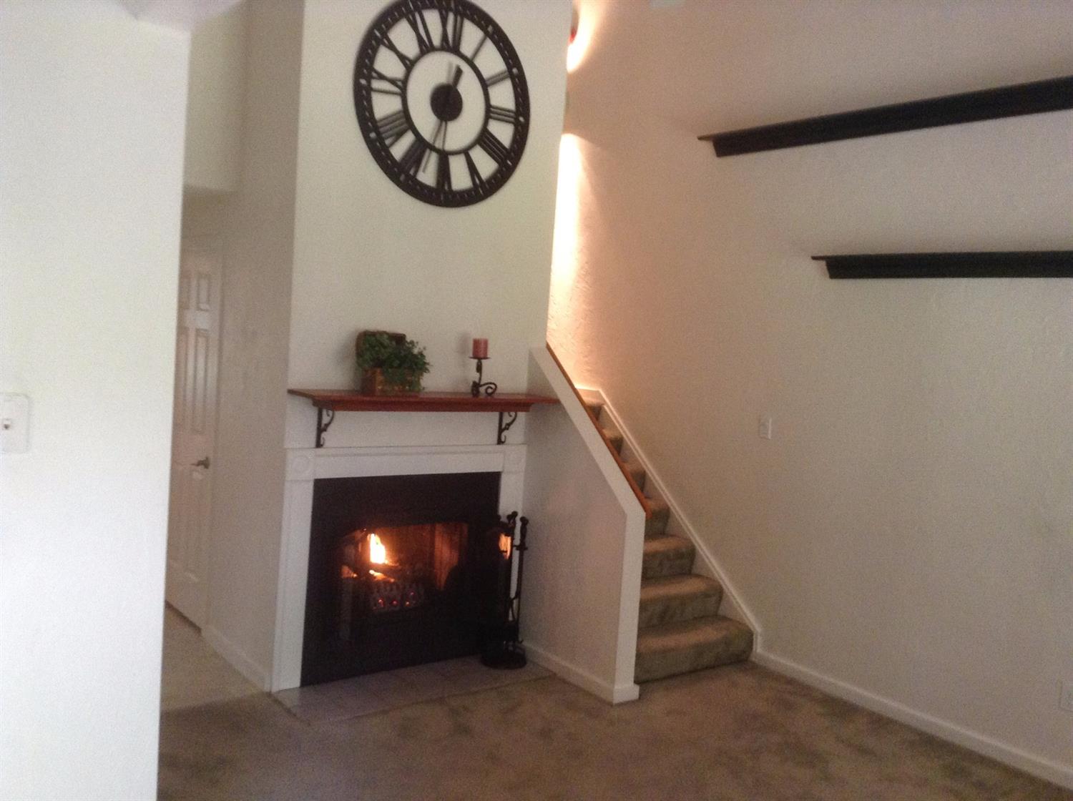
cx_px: 536
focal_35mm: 33
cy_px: 400
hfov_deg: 55.4
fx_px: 1021
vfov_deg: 42.8
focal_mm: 3.3
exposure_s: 1/24
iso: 160
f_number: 2.4
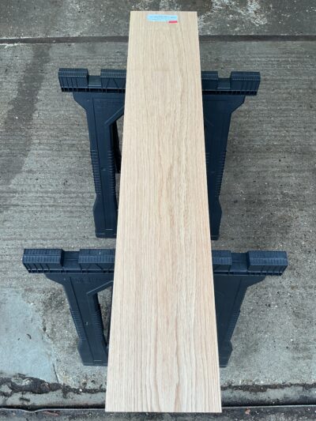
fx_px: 353
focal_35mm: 29
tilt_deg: -64.2
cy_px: 210
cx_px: 158
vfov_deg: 61.6
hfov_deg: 48.2
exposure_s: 1/100
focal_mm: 3
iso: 25
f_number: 1.8
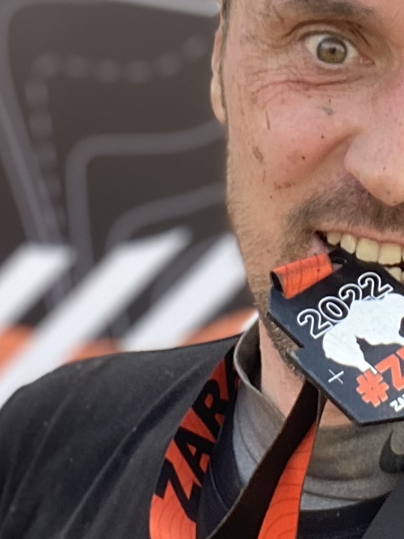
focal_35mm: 93
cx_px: 297
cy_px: 75
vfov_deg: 20.7
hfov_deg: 15.8
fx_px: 1447
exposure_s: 1/122
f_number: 2.2
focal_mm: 2.71
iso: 50
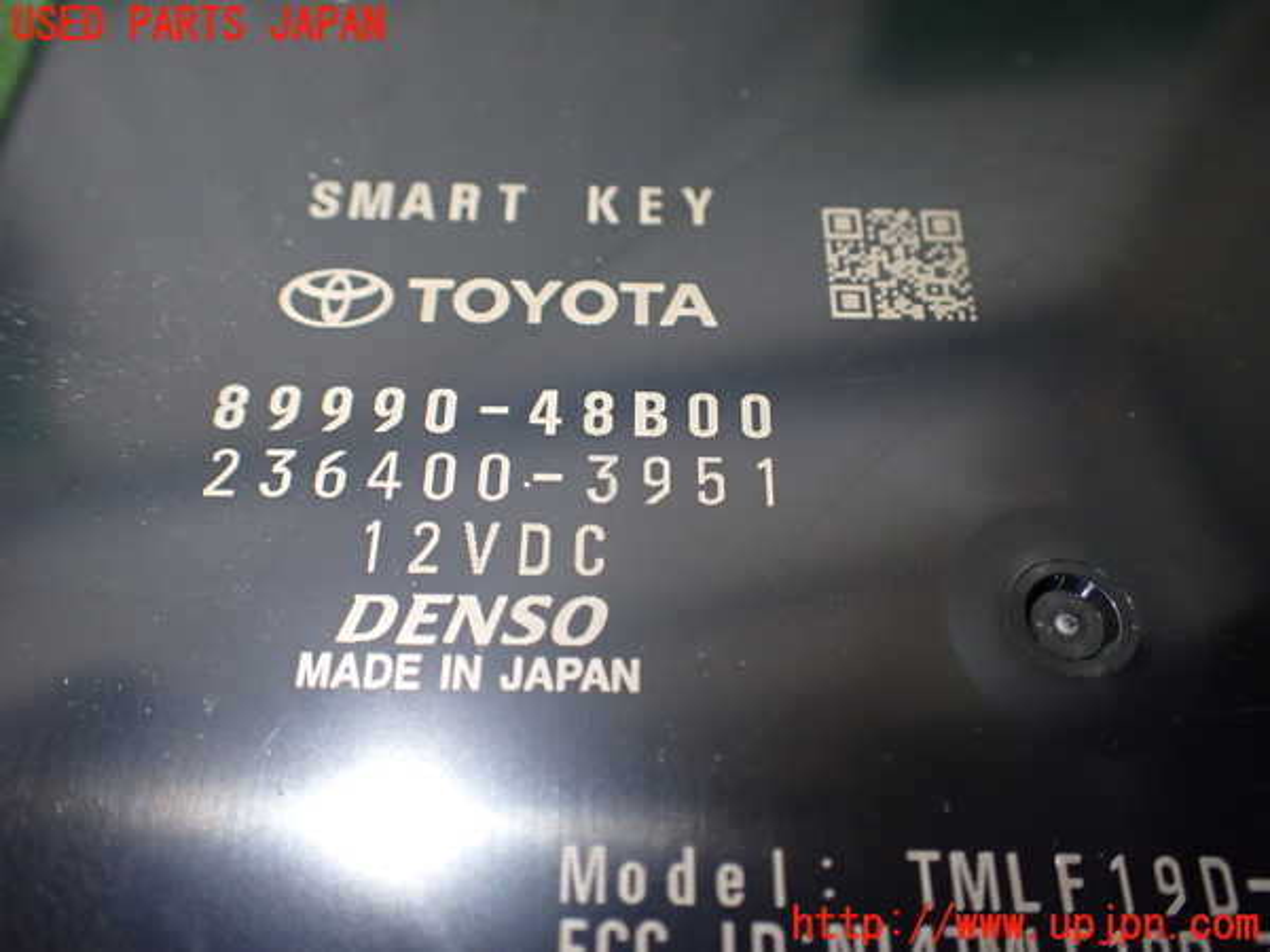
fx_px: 1101
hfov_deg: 60.0
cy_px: 476
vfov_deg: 46.8
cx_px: 635
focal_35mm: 30
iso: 320
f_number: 2.3
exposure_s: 1/125
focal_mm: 5.4
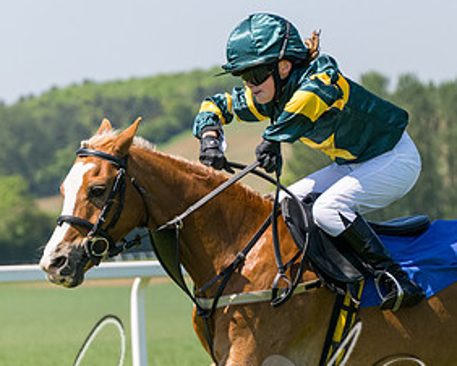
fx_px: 3519
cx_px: 321
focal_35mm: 260
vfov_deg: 6.0
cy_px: 257
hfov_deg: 7.4
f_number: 4
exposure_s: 1/6400
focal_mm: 98
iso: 400
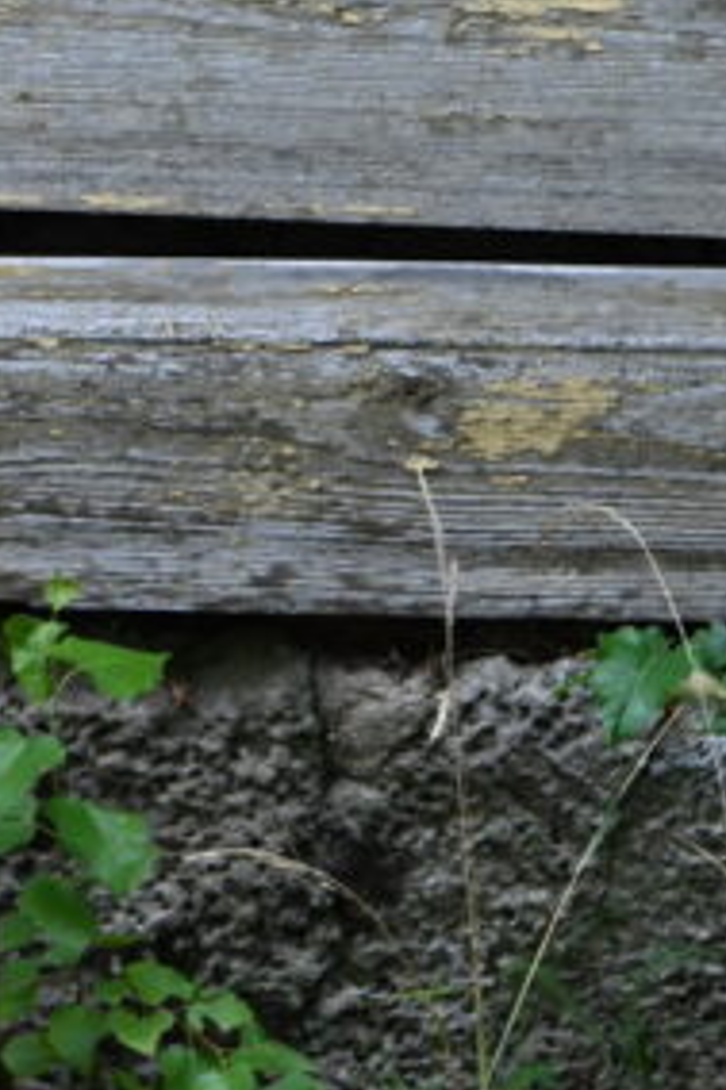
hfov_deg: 4.2
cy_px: -652
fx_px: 9600
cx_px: -1041
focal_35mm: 317
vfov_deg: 6.4
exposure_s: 1/180
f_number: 6.7
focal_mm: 60
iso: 800
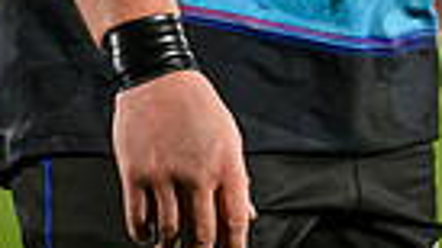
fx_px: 24197
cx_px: 418
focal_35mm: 2065
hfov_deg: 1.0
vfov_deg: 0.6
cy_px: -451
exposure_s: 1/2500
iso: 6400
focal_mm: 400
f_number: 3.2
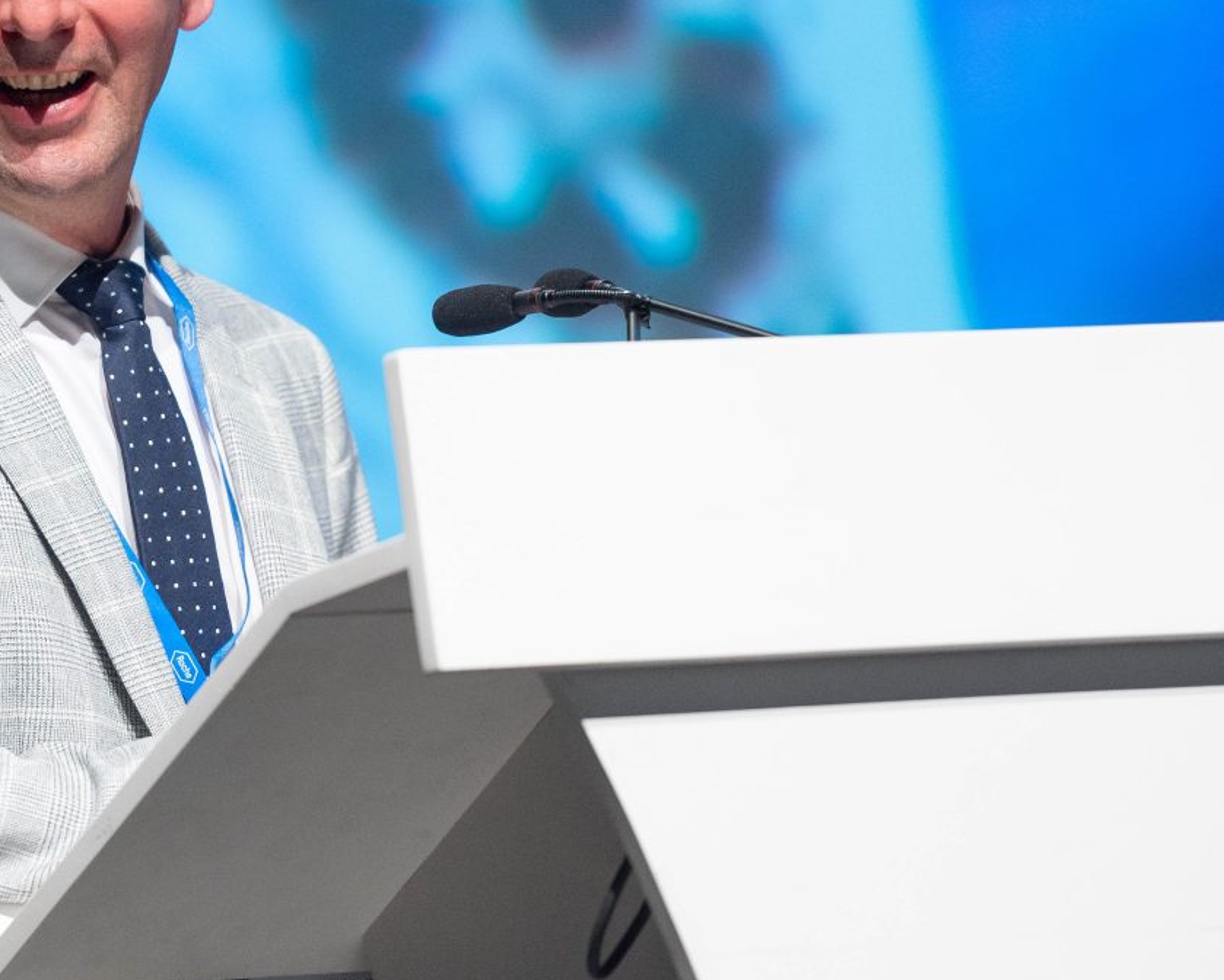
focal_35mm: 429
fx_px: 15548
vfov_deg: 3.6
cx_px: 67
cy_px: 260
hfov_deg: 4.5
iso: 2000
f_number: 3.2
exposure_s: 1/400
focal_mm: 200
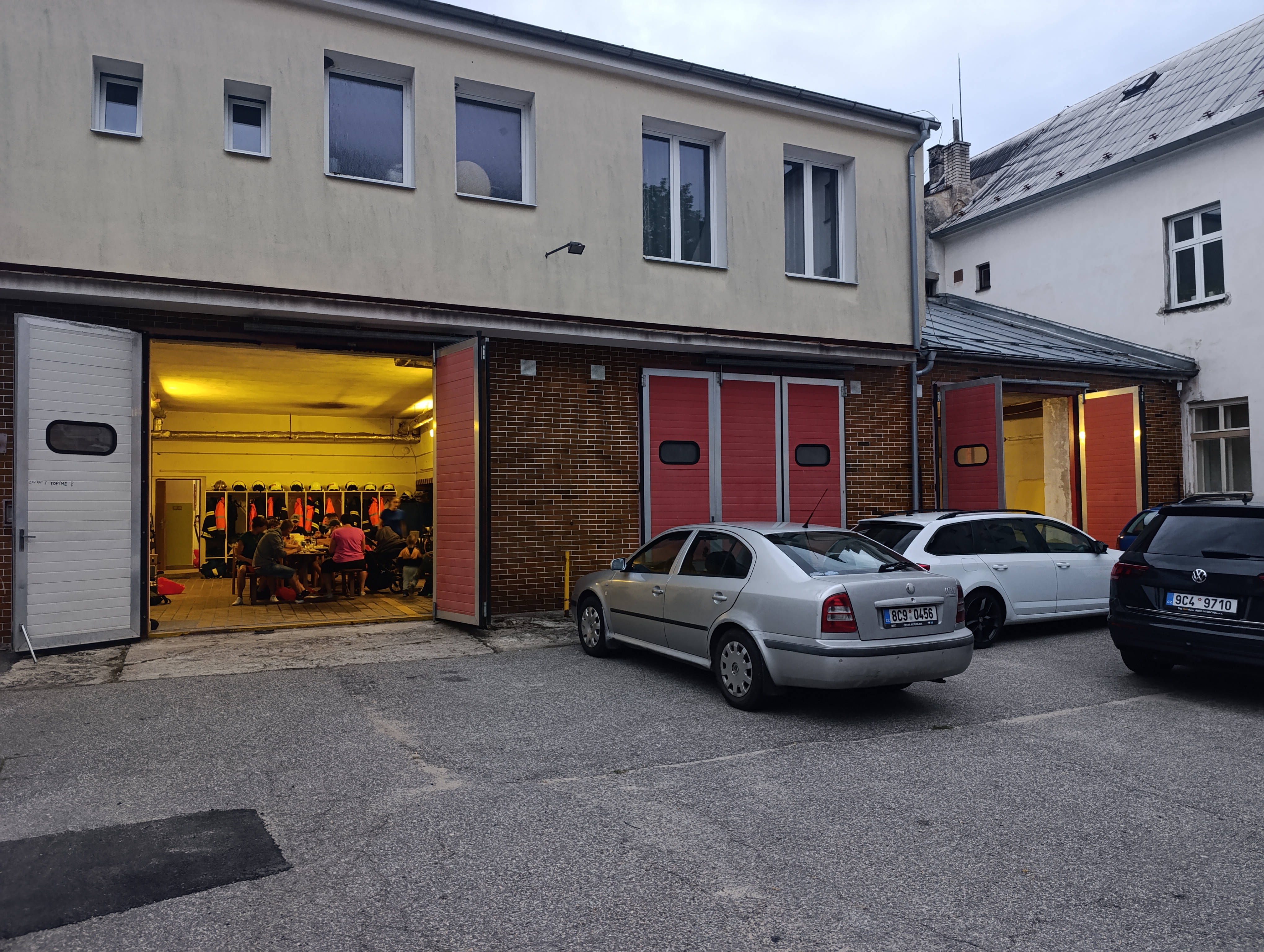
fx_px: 841
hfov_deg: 73.8
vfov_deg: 59.0
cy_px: 476
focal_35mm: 23
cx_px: 632
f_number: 1.6
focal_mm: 6.14
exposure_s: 1/100
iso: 1250
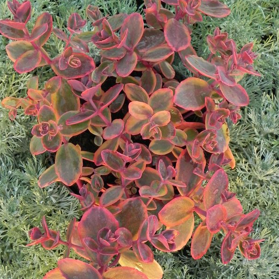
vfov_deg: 19.5
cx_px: 139
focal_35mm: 89
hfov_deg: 19.5
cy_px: 134
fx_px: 812
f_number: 4.5
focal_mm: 13.4
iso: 160
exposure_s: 1/30
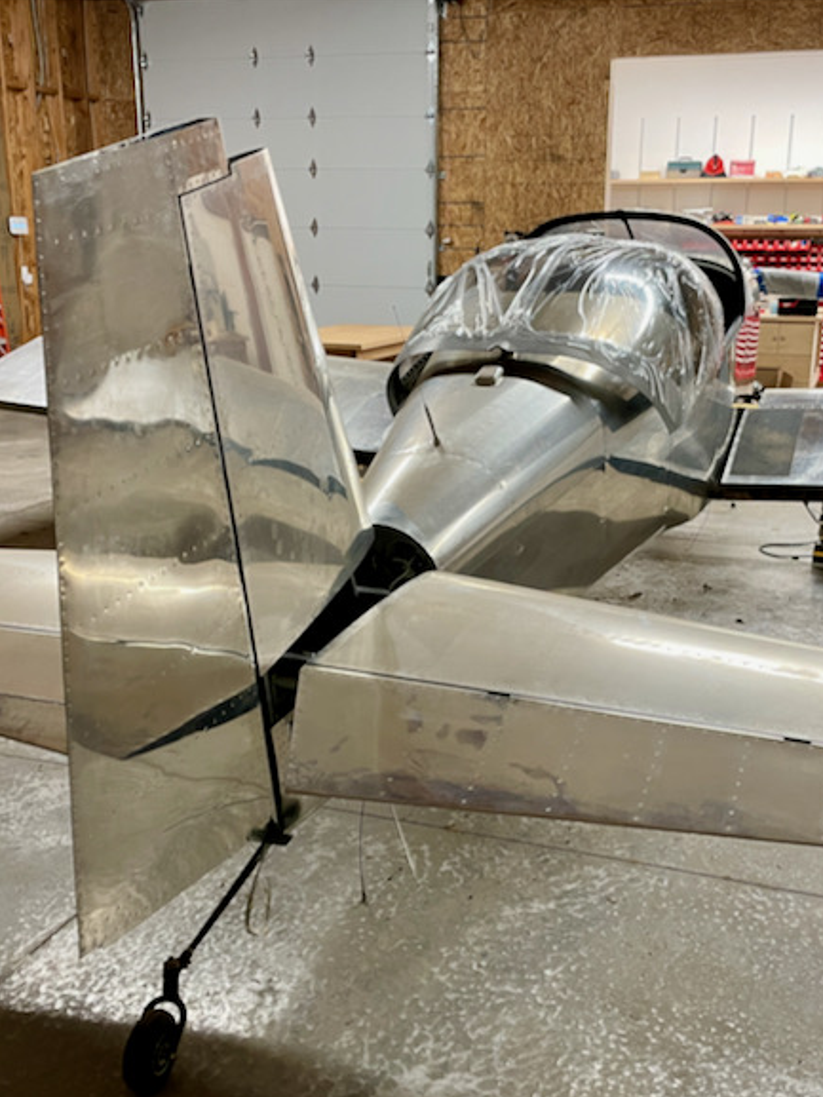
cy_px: 565
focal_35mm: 36
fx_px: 1141
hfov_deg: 39.6
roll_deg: -0.7
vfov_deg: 51.3
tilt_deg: -15.3
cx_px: 469
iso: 200
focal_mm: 4.2
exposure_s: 1/60
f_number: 1.6
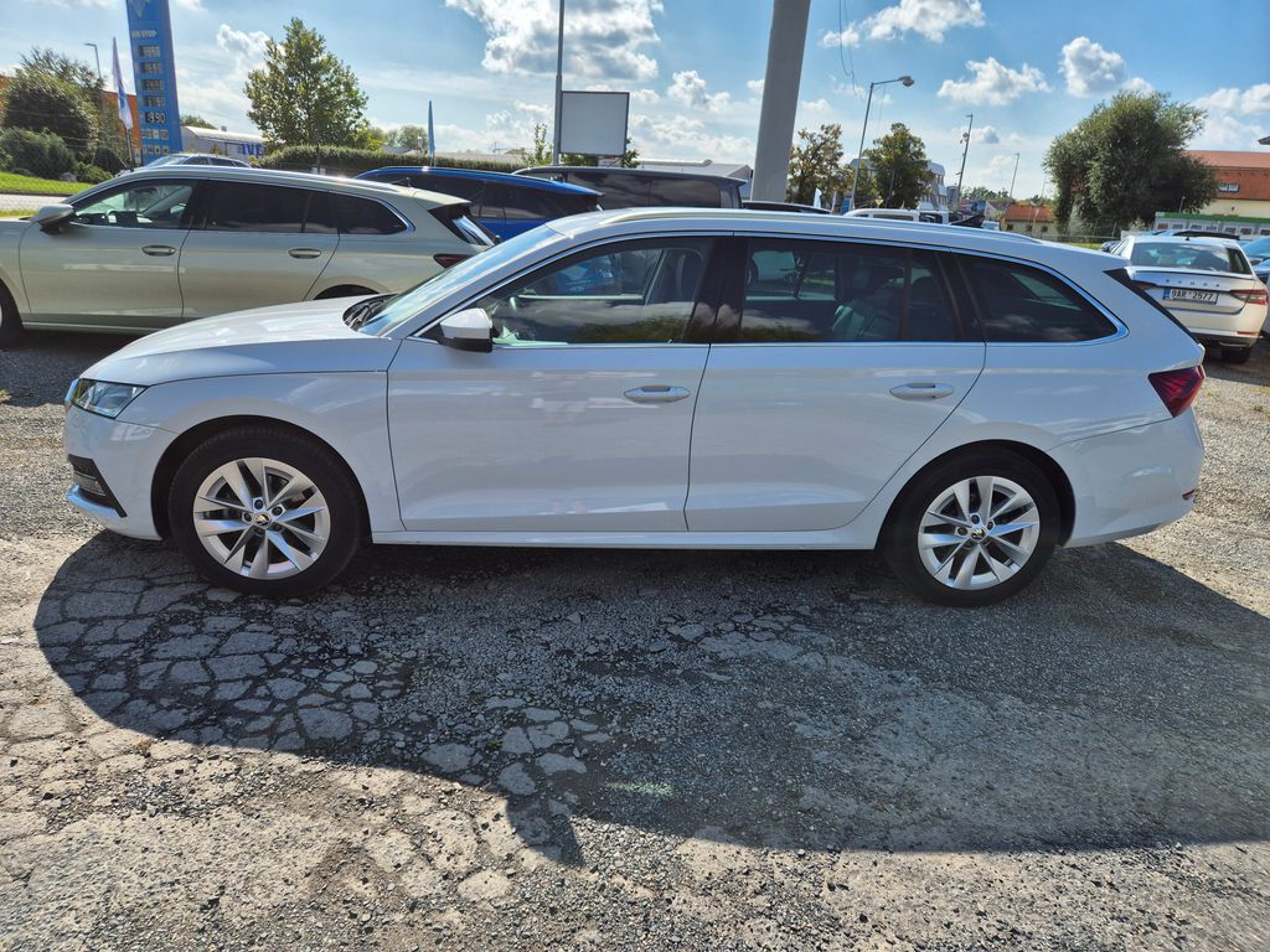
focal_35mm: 23
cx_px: 635
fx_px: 844
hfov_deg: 73.9
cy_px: 476
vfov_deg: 58.9
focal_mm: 5.4
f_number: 1.8
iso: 25
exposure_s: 1/2456
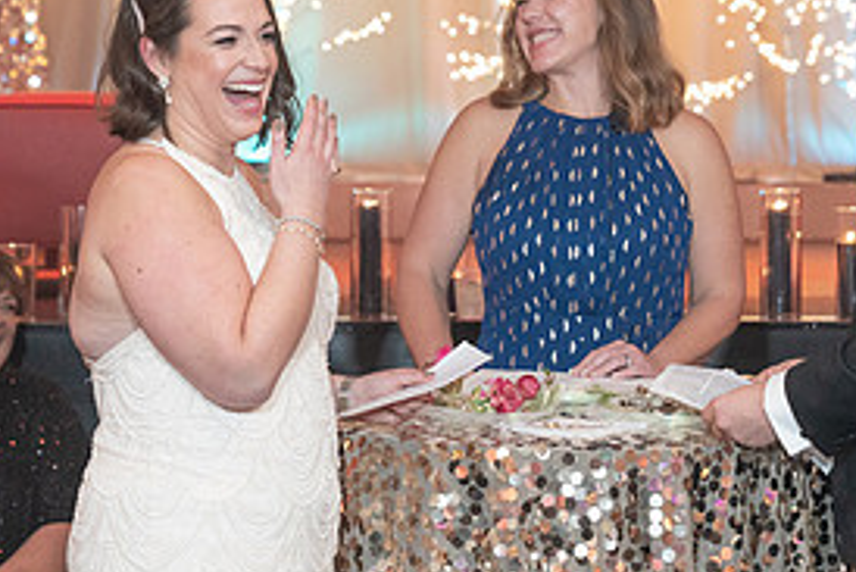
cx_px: 578
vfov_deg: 9.3
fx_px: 3521
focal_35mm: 148
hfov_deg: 13.8
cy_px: 167
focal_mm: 70
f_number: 4
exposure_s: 1/125
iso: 4000
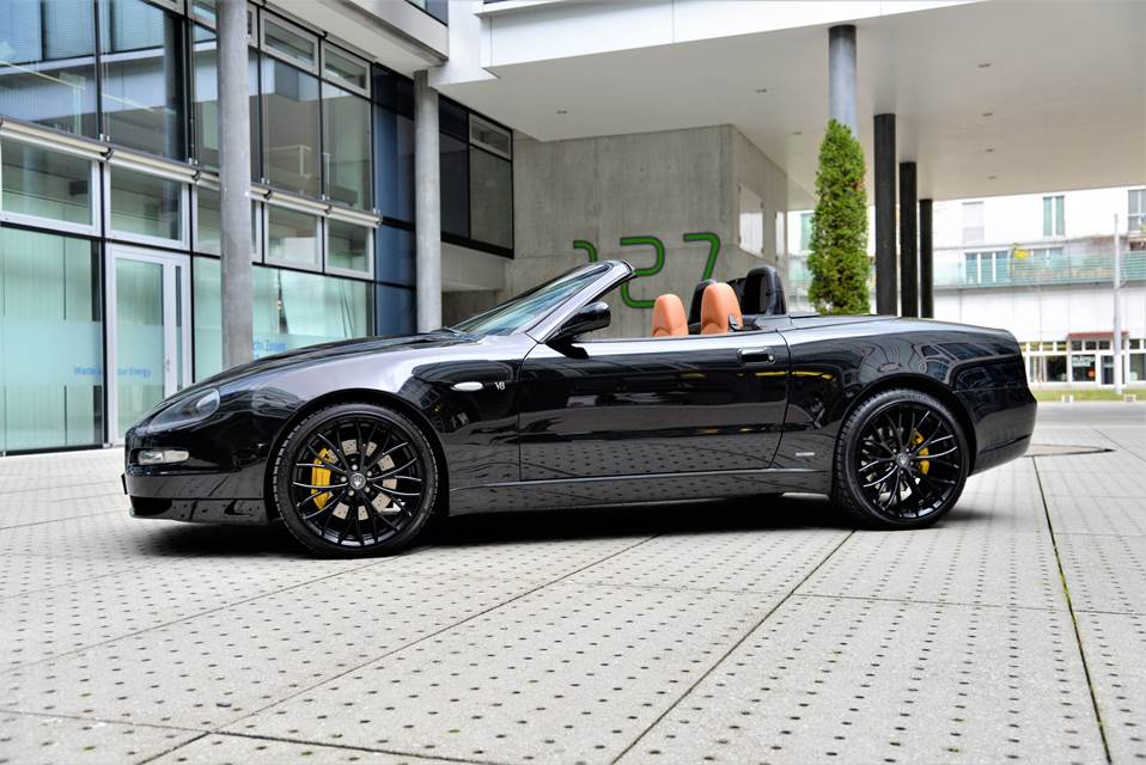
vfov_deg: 38.9
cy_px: 382
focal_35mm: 34
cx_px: 573
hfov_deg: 55.8
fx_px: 1083
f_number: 4
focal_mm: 34
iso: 720
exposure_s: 1/60
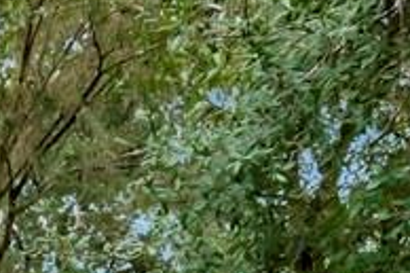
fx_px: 1081
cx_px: -59
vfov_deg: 12.8
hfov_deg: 20.3
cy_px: 520
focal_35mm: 95
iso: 640
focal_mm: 12
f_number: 9
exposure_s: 1/160
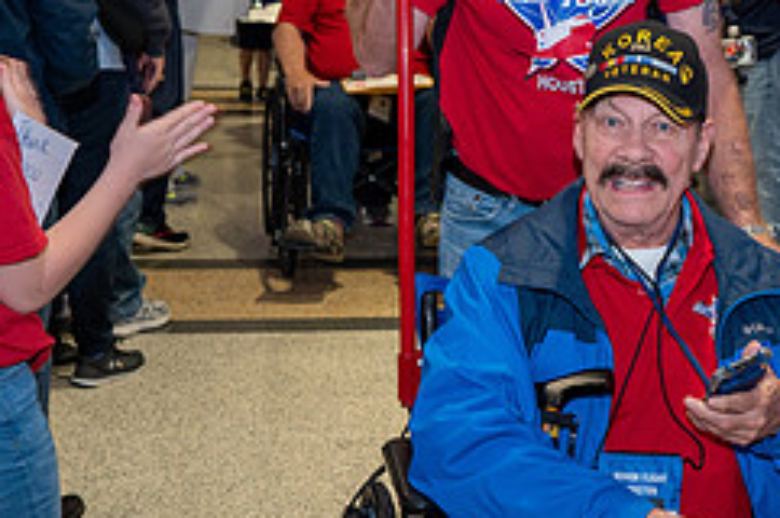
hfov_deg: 26.1
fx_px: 1666
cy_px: 324
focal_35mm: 77
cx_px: 560
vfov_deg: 17.6
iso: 1400
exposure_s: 1/40
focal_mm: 32
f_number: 4.8
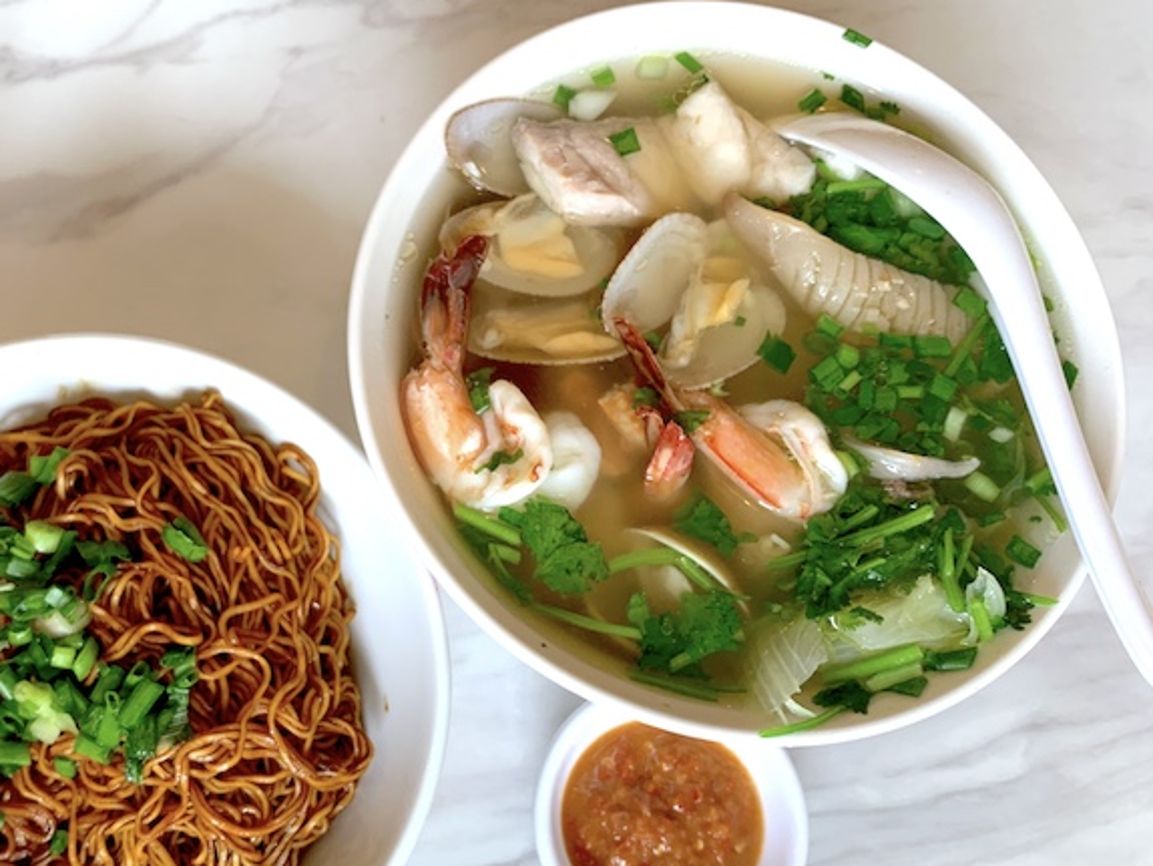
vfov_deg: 41.6
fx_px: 1133
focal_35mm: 34
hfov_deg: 53.3
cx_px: 430
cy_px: 519
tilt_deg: -73.7
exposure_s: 1/97
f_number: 1.8
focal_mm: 4.25
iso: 100
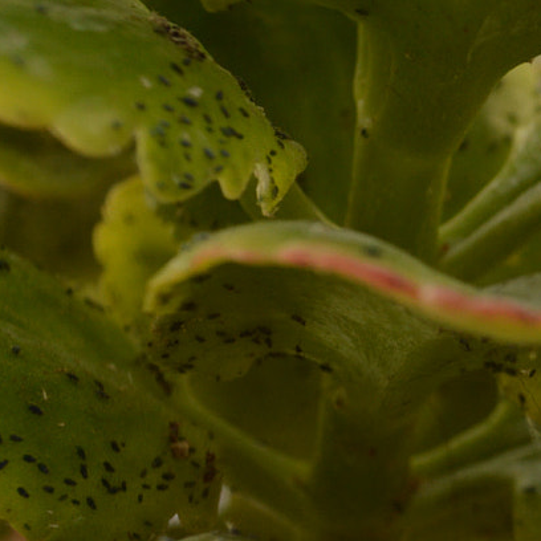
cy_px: 387
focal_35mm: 150
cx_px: 867
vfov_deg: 11.6
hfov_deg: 11.1
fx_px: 2652
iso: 200
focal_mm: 30
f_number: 6.3
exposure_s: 1/50
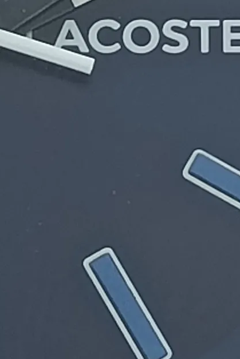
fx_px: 3178
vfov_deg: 6.5
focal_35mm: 318
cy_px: 159
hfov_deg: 4.3
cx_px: -70
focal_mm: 5.24
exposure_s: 1/100
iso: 501
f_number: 1.7
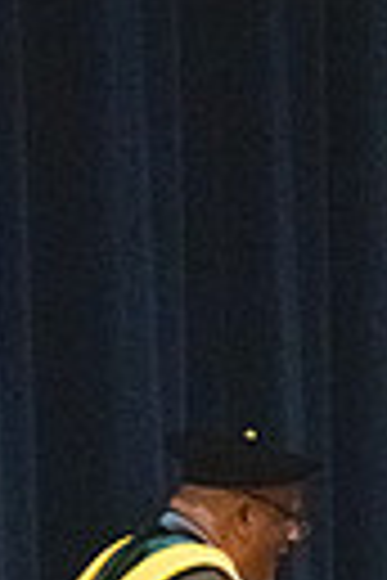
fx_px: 9287
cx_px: 304
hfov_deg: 2.4
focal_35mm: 576
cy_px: 818
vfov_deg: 3.6
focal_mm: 110
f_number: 3.2
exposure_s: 1/400
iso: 10000
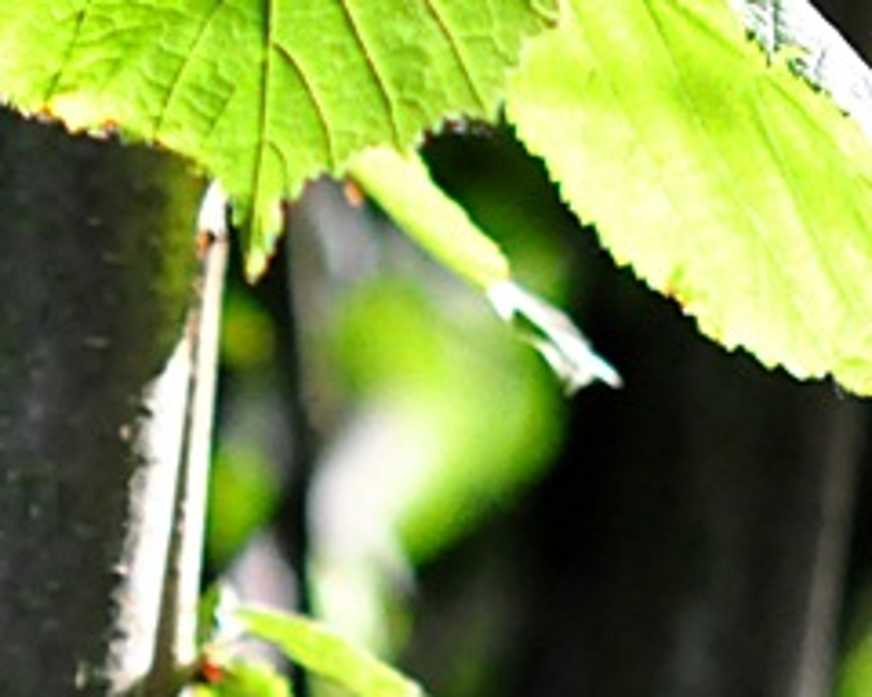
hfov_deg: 6.1
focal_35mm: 316
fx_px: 8155
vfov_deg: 4.9
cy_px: 621
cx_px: 683
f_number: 2.8
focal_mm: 60
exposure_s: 1/2000
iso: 1600
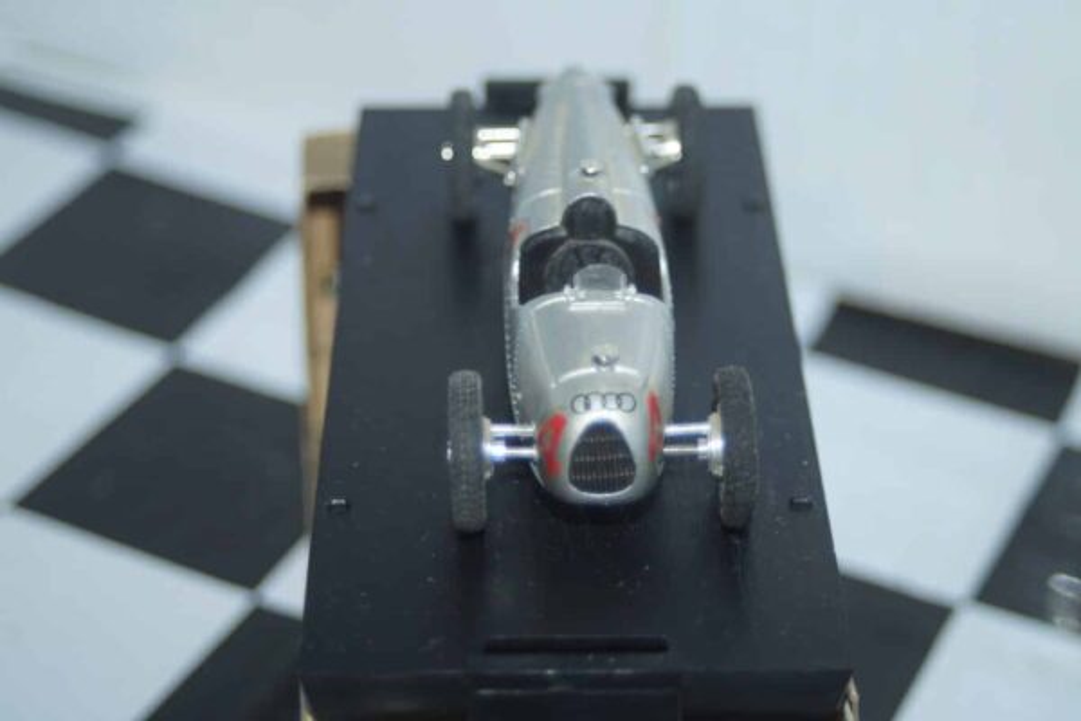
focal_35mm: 82
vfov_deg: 16.6
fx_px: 2477
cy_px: 360
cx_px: 540
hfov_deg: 24.6
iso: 200
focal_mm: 55
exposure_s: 1/160
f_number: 5
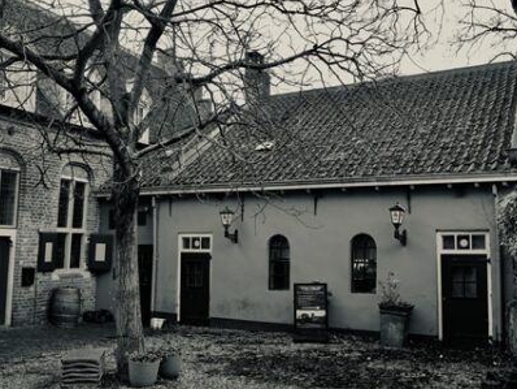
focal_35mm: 42
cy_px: 173
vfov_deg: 34.3
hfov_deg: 44.7
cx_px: 239
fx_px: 628
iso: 400
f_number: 4
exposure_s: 1/50
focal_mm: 29
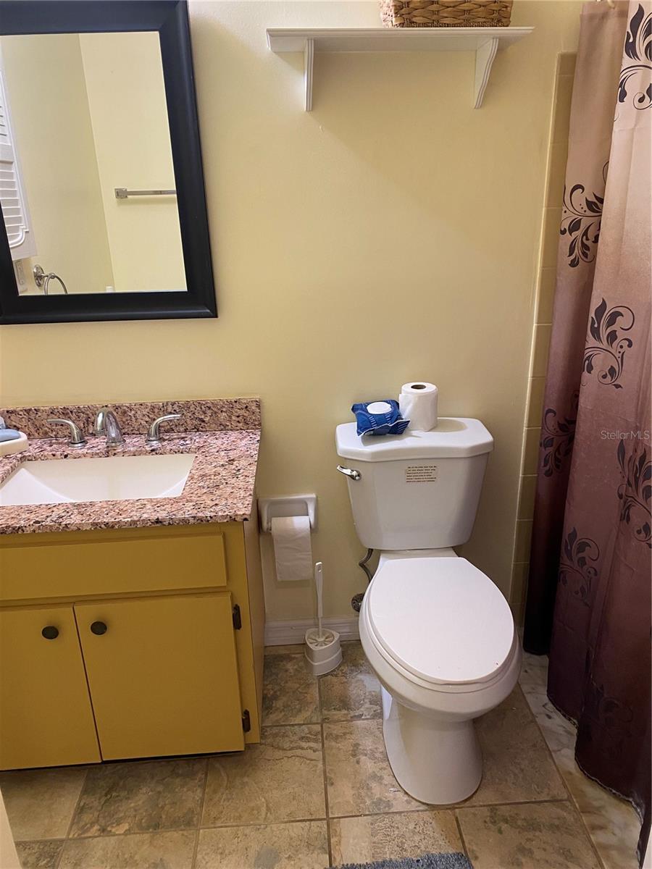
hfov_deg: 53.1
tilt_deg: -20.4
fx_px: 653
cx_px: 326
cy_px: 434
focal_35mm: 26
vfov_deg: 67.3
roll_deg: +2.0
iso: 160
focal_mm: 4.25
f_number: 1.8
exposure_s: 1/60
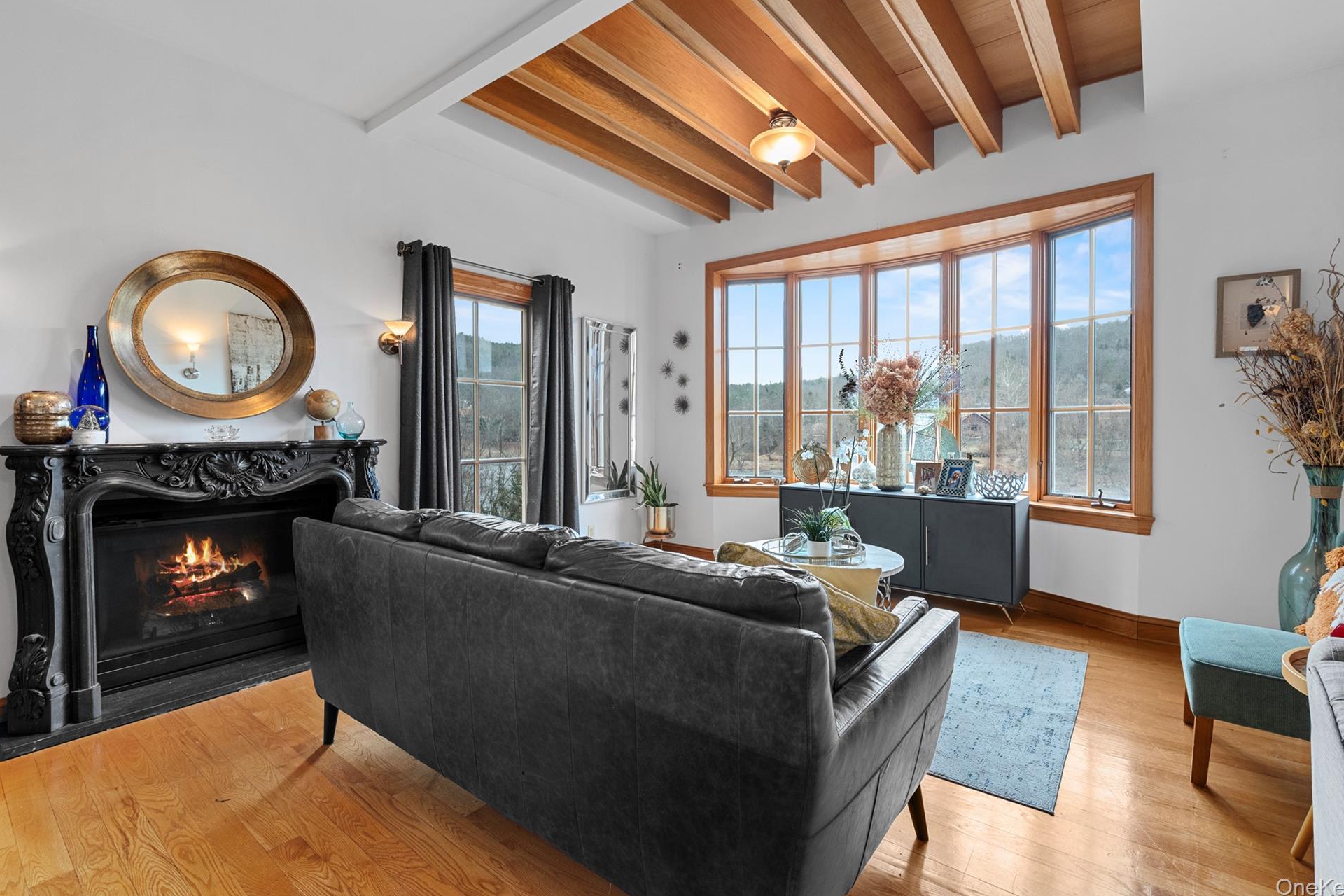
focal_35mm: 16
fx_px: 597
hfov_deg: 96.7
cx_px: 701
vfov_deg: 73.7
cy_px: 426
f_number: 8
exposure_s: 1/6
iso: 640
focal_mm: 15
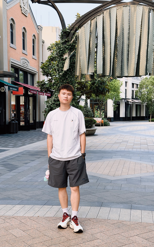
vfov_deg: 38.2
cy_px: 128
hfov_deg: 24.4
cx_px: 72
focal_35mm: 53
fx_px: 356
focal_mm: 6.76
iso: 80
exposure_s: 1/553
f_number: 1.78
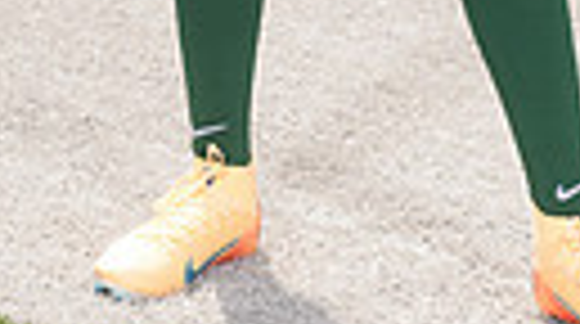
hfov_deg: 11.1
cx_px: 409
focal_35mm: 194
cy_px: -572
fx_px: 2978
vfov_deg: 5.9
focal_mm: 53
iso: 125
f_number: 9
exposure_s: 1/200
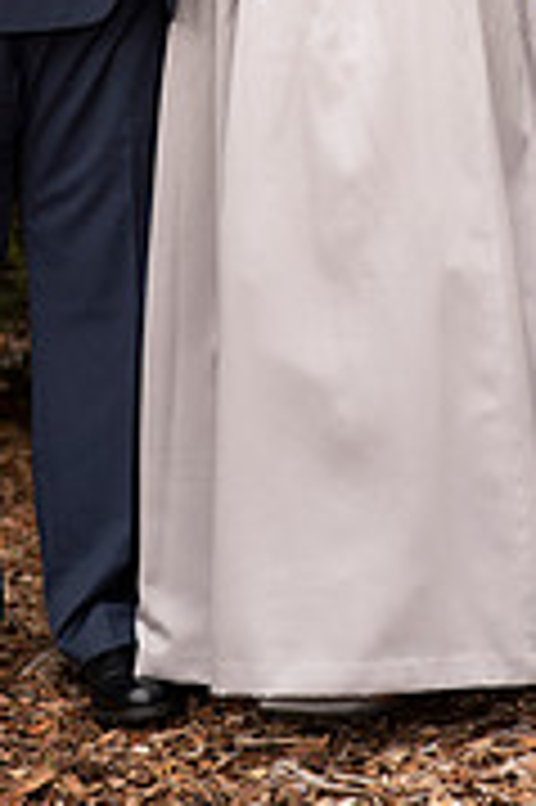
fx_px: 4788
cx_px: 113
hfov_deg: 6.4
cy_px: -131
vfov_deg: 9.5
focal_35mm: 214
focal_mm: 85
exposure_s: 1/125
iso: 100
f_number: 2.5
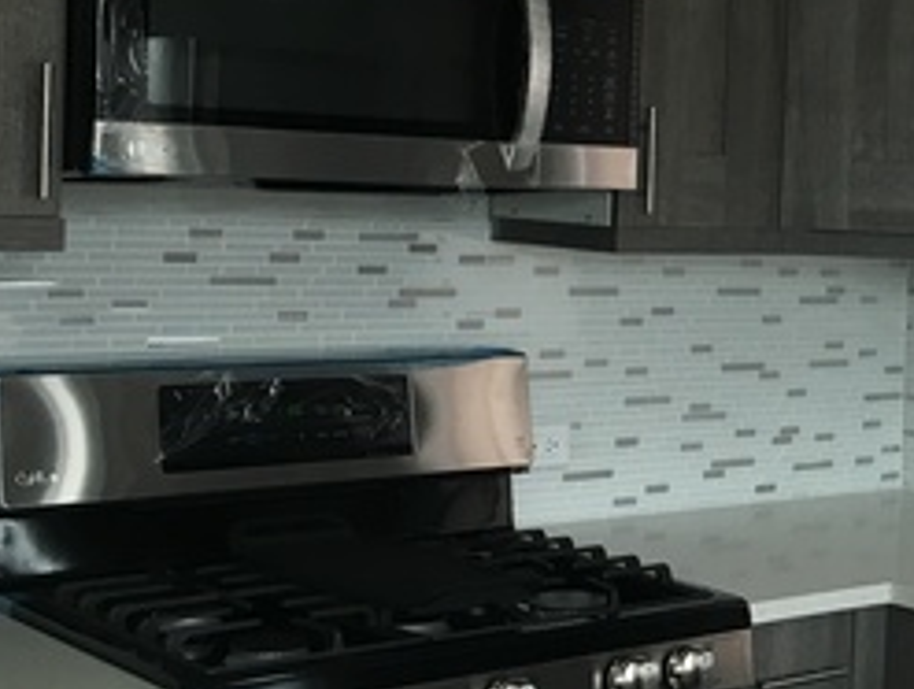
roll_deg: -3.3
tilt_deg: -4.0
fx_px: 1983
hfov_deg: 24.3
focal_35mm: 75
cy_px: 248
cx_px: 995
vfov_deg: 19.6
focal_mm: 4.15
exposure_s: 1/30
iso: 25
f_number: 2.2
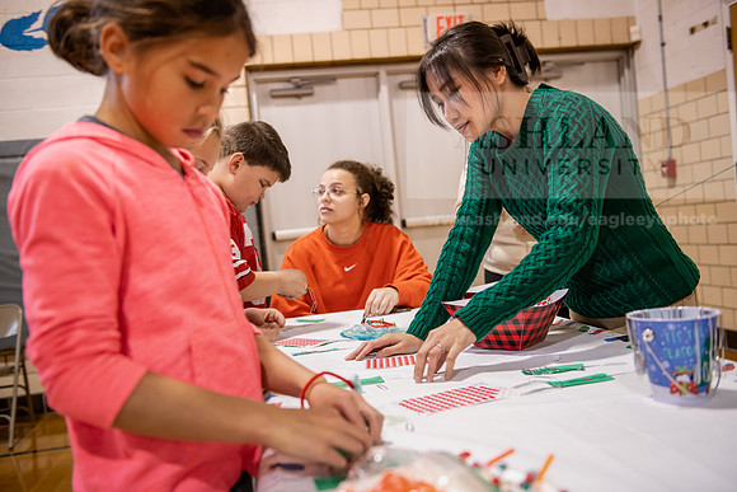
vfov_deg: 37.9
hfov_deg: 54.4
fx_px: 717
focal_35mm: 35
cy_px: 246
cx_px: 368
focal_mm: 35
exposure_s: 1/160
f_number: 3.2
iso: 1000
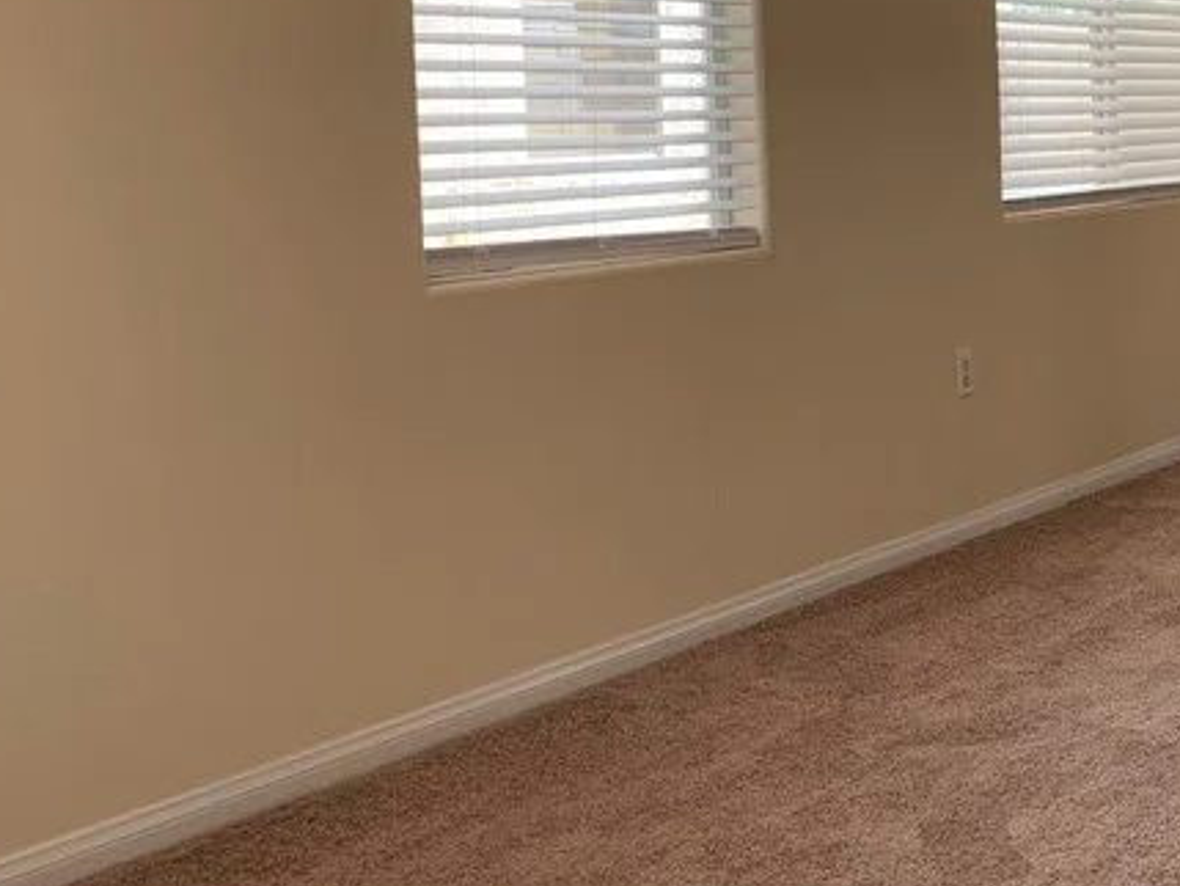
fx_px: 2114
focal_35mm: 62
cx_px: 1238
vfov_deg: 23.4
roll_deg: +1.6
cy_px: 223
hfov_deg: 28.8
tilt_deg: -2.0
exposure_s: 1/121
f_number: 1.8
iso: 50
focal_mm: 4.25
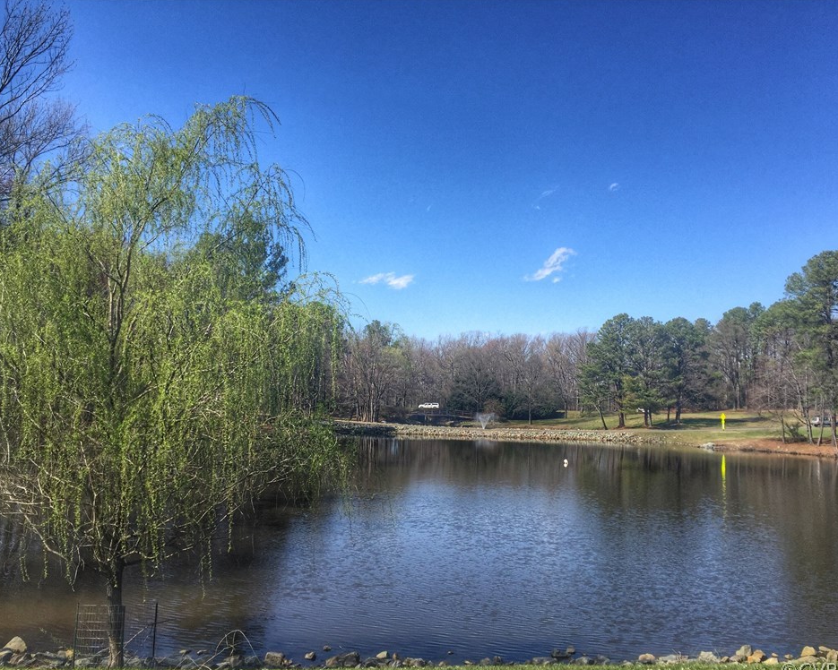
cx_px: 425
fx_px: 769
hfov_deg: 57.2
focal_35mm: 31
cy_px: 341
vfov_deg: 47.1
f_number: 2.2
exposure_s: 1/1412
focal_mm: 4.15
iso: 32
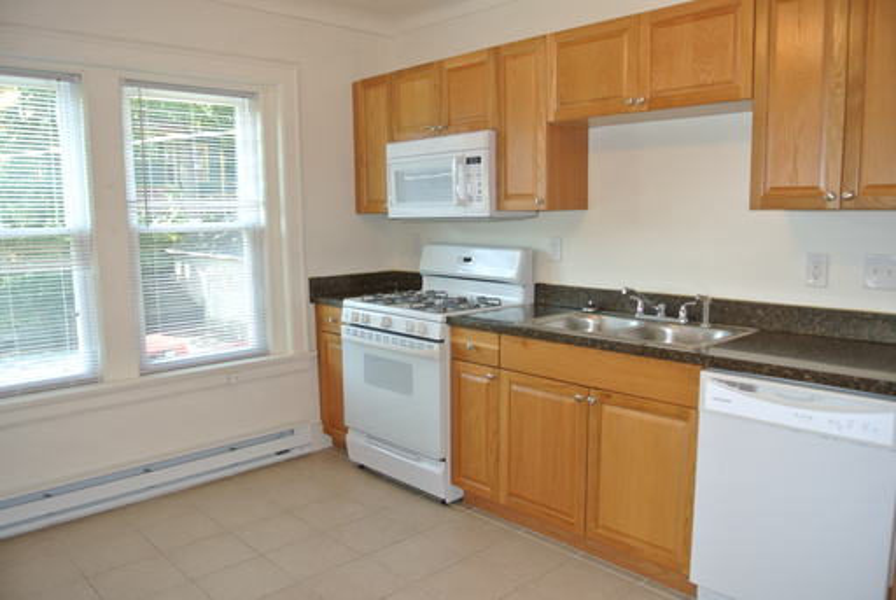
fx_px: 673
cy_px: 300
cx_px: 448
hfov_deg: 67.3
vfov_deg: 48.1
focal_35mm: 27
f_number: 3.5
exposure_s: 1/60
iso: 200
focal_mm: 10
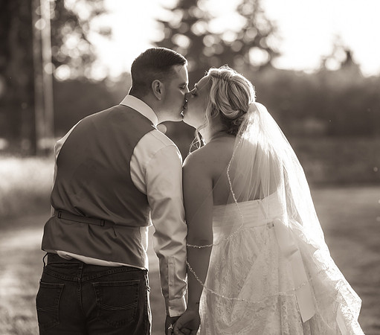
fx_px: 2718
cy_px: 168
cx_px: 198
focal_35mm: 232
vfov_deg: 7.0
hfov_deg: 8.0
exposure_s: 1/400
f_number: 4.5
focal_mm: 195
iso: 400
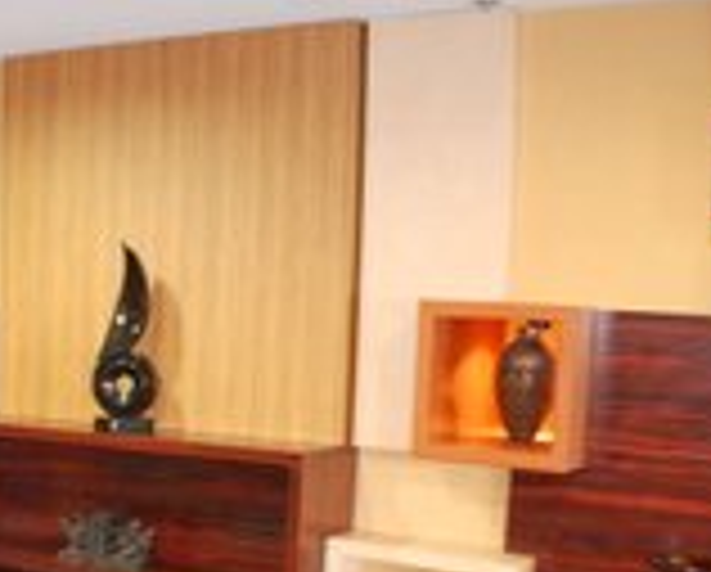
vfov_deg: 18.5
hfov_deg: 21.9
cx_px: -86
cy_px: 484
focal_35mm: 82
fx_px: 1729
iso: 200
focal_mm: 24
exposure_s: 1/2.5
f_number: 4.2
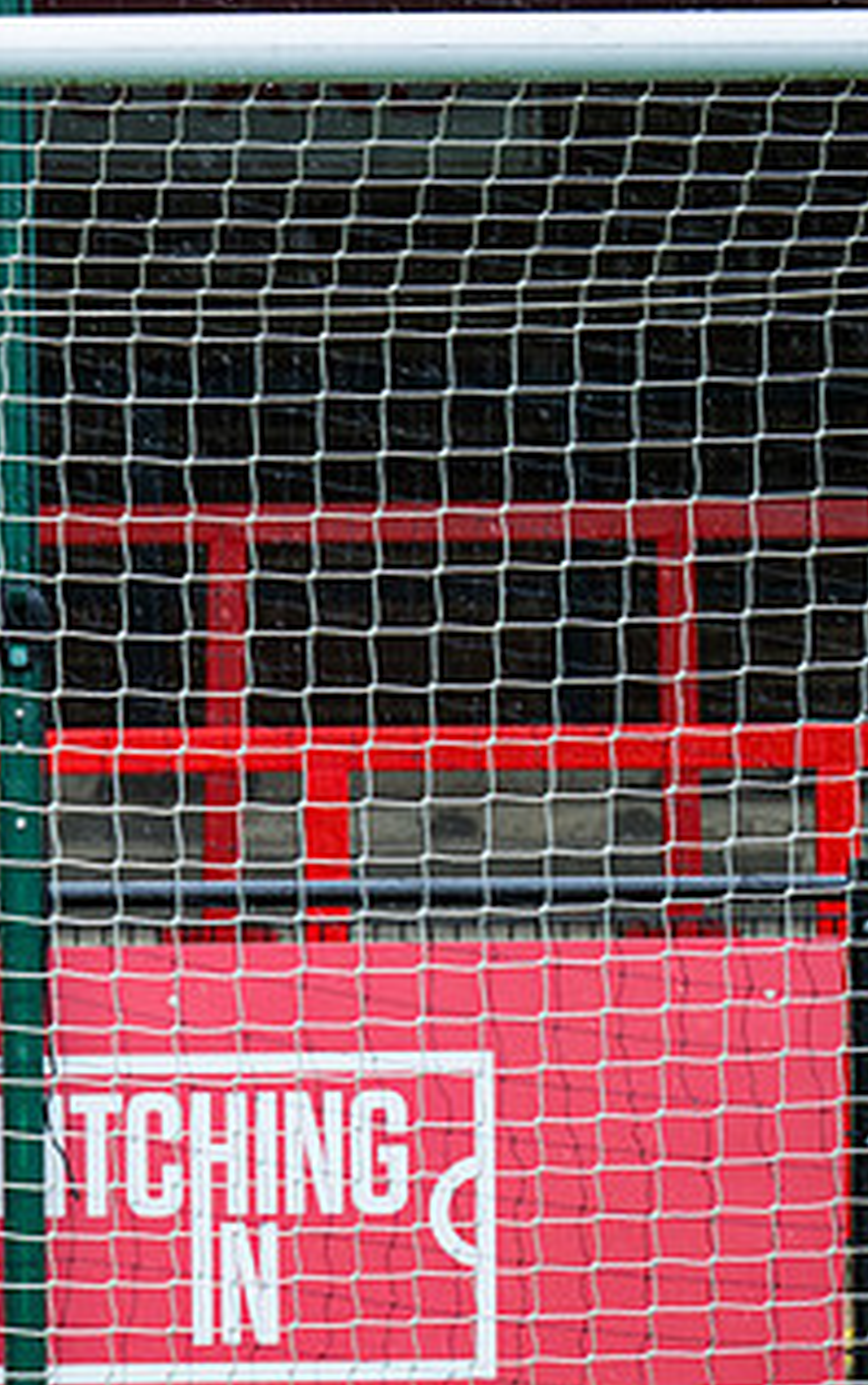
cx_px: -315
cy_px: 996
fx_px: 8727
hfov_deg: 5.7
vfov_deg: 9.1
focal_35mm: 231
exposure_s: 1/800
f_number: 4
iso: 400
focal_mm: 98
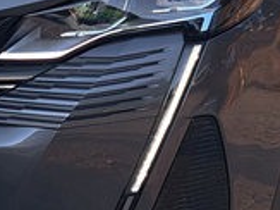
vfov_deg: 12.3
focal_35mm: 118
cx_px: 34
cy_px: -17
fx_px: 954
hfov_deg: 16.5
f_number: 1.8
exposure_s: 1/373
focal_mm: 5.23
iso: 50
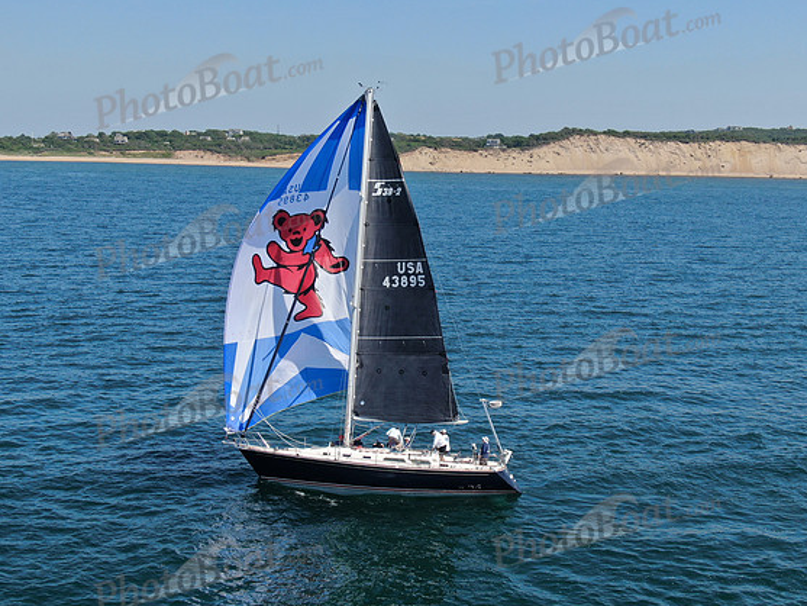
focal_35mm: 50
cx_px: 409
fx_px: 1166
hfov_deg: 38.2
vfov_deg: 29.1
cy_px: 299
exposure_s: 1/800
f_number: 3.8
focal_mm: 8.6
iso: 100
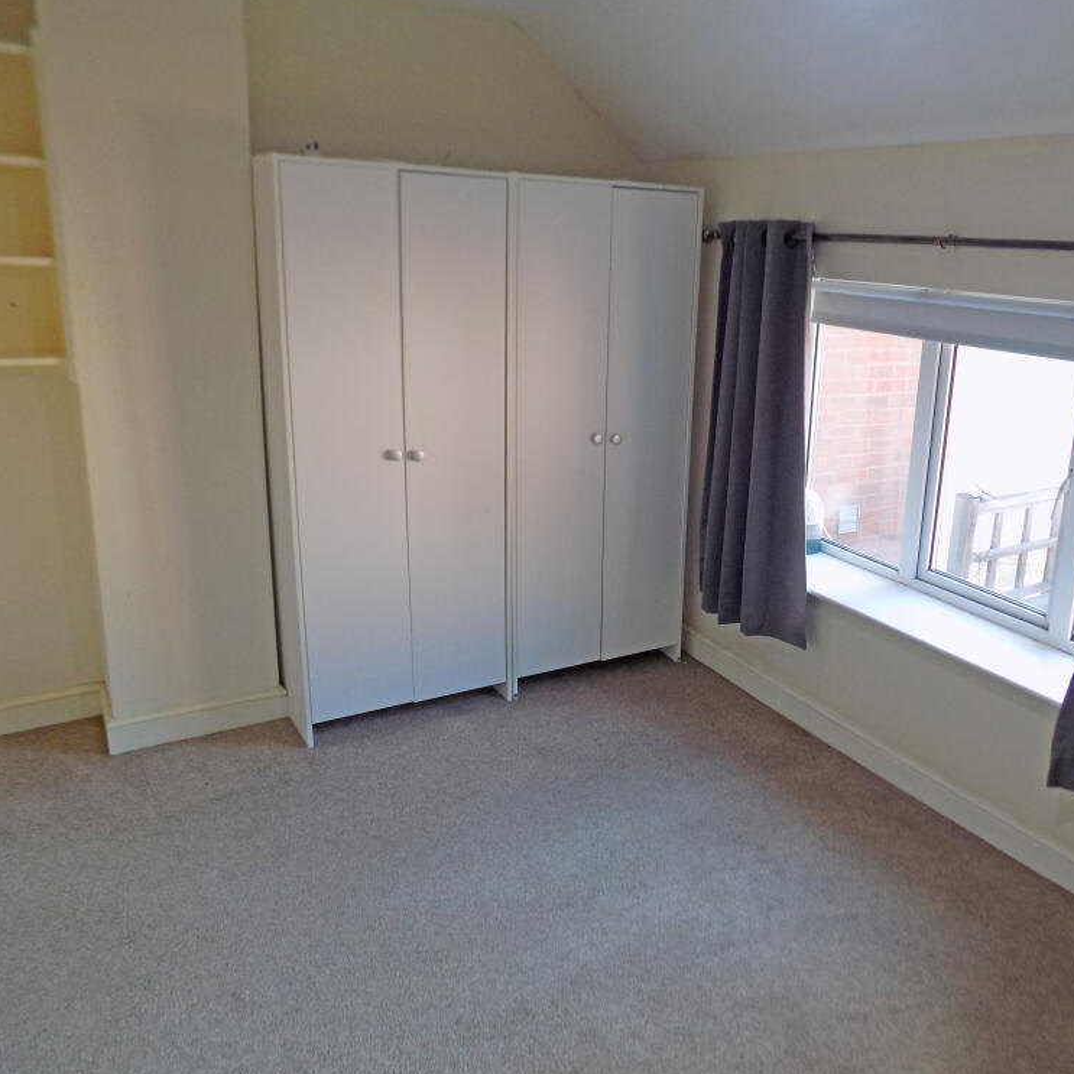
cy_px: 525
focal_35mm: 28
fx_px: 983
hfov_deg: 56.4
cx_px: 689
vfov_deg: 57.3
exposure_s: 1/30
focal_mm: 4
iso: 80
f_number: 3.1
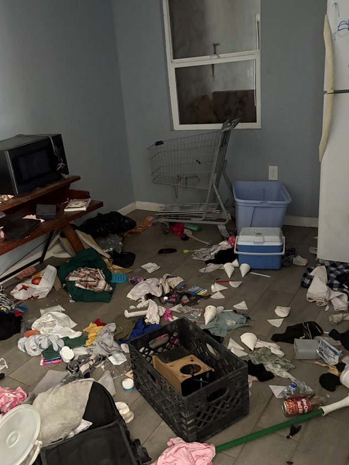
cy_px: 254
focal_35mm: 32
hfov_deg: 44.1
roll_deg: +6.6
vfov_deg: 56.7
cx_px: 164
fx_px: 430
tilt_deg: -22.4
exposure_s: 1/30
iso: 800
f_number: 1.6
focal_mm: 5.96
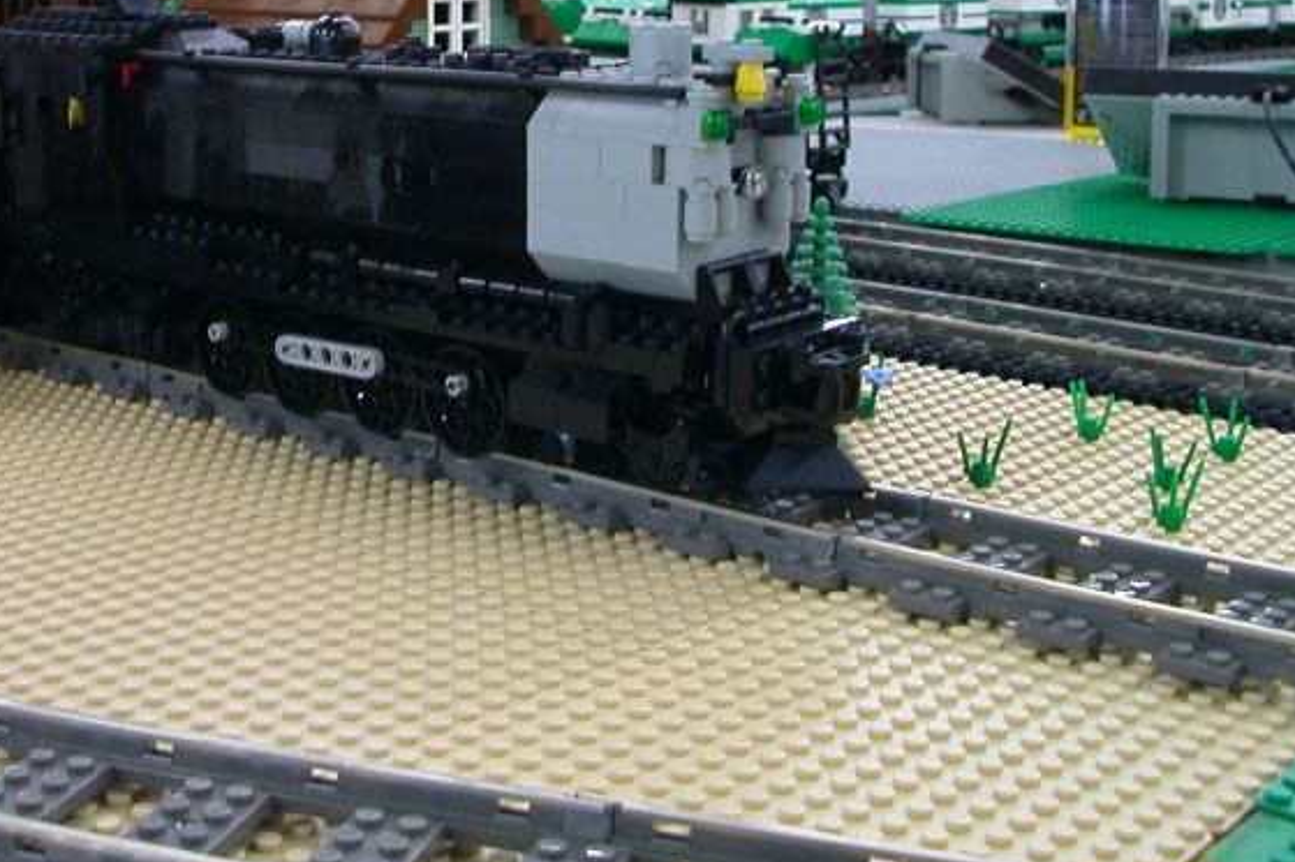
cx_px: 467
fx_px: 1978
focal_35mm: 55
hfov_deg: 36.0
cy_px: 250
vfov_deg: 24.4
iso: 100
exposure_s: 1/13.5
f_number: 2.7
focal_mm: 5.6
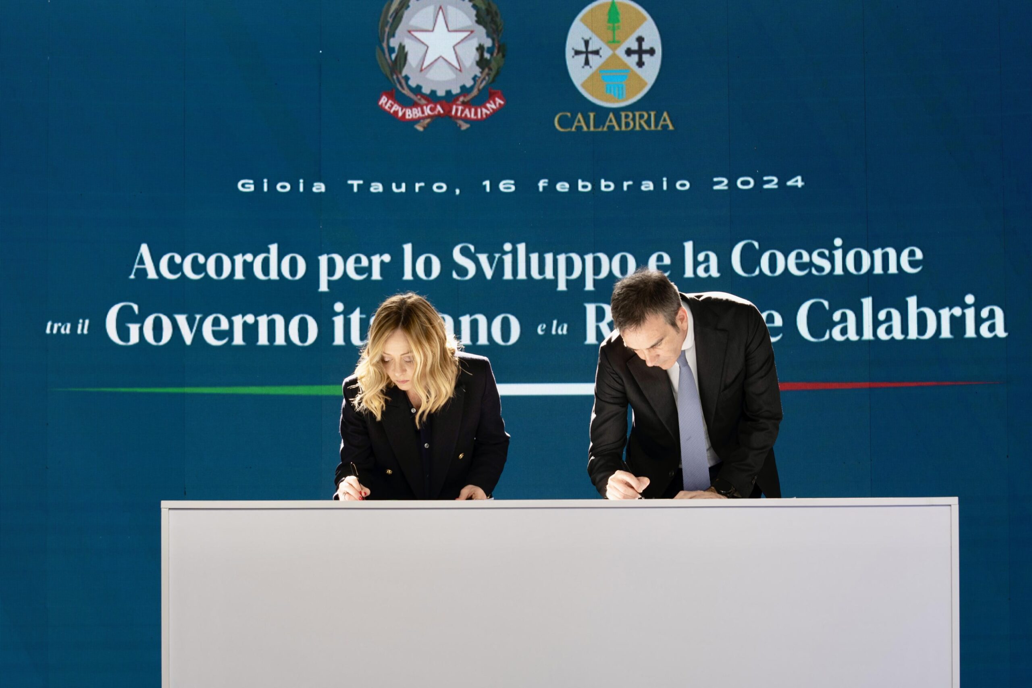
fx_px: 3010
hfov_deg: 19.5
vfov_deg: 13.0
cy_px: 344
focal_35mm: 105
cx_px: 516
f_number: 4
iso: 100
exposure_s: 1/100
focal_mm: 70
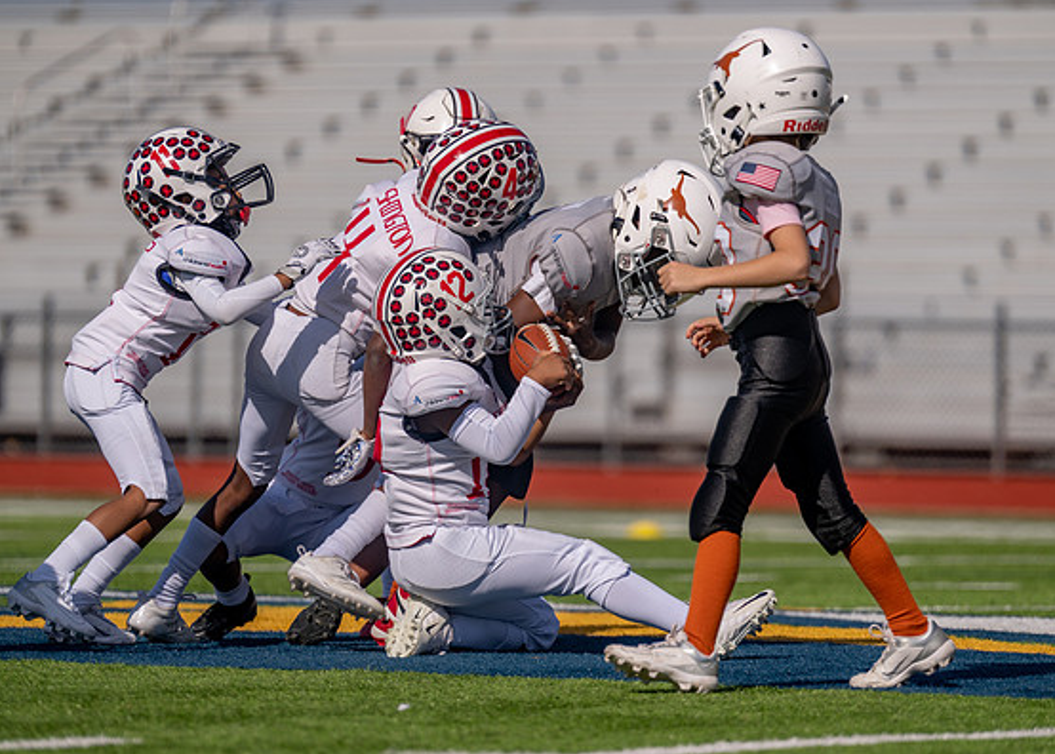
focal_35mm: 307
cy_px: 364
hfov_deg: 6.6
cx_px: 550
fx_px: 9201
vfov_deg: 4.7
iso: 100
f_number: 4
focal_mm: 280
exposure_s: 1/2500
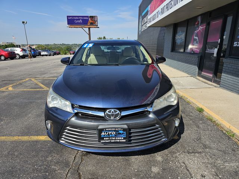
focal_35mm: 23
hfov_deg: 73.9
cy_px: 90
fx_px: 159
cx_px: 120
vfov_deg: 58.9
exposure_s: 1/662
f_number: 1.7
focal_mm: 6.3
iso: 10
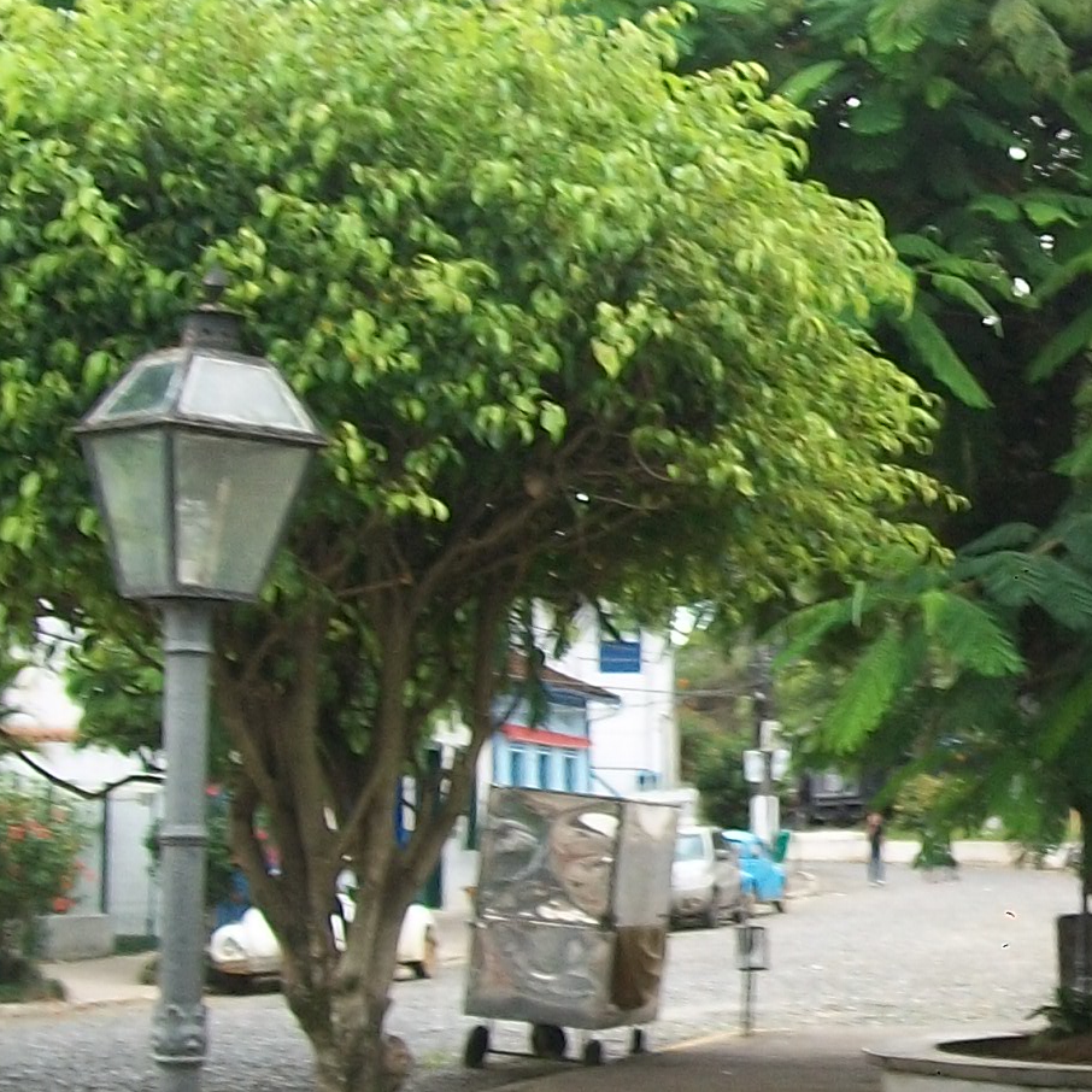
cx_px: 1117
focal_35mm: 91
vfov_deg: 19.1
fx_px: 3248
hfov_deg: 18.5
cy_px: 588
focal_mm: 6
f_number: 2.7
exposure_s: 1/60
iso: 80
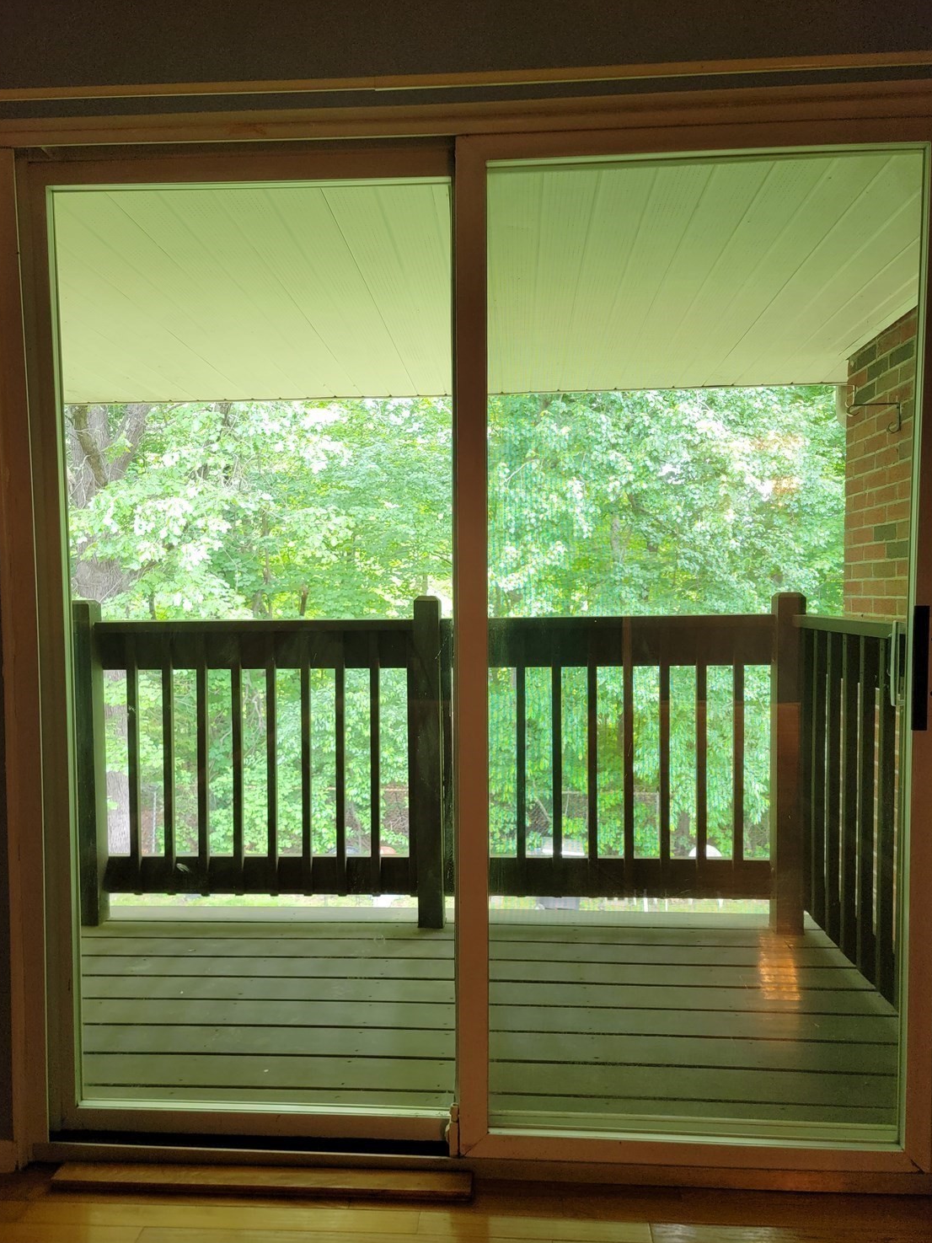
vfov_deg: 69.4
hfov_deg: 54.9
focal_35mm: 25
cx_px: 473
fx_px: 898
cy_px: 644
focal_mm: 6.7
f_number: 1.8
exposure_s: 1/120
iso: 250
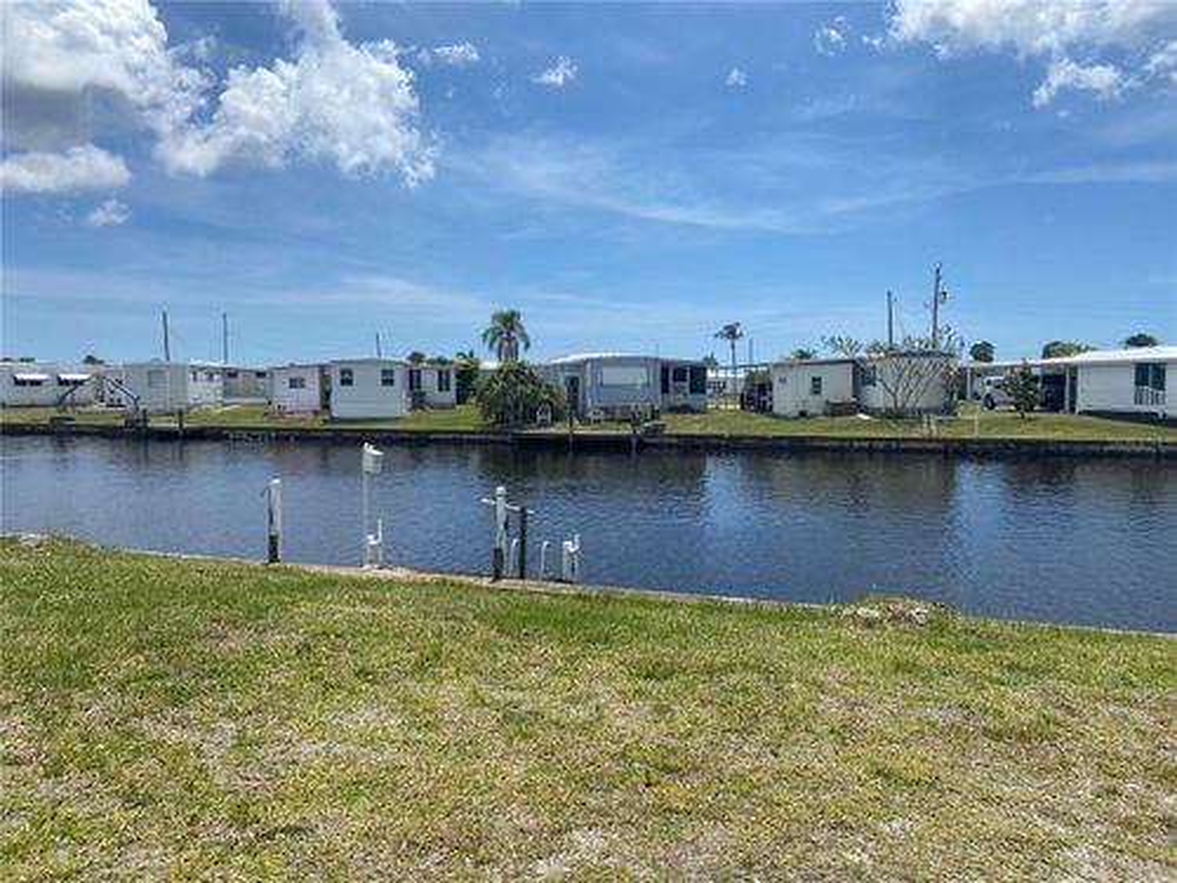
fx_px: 884
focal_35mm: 26
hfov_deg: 67.3
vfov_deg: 53.1
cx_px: 588
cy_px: 442
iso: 32
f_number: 1.8
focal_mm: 4.25
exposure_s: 1/4608
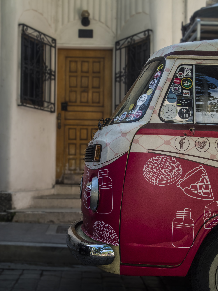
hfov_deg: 26.6
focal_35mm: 55
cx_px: 109
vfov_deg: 34.9
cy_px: 146
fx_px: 462
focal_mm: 11.8
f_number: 6.3
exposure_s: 1/125
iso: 100
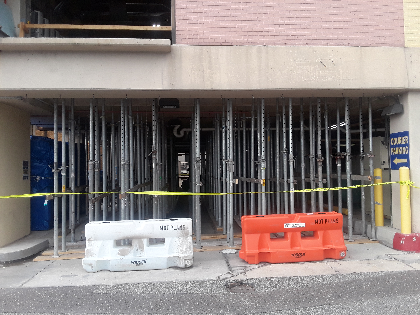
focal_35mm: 28
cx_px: 210
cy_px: 158
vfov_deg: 49.7
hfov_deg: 63.4
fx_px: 340
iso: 40
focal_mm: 2.9
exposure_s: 1/474
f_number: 1.9
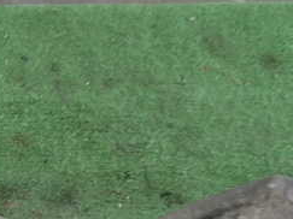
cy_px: 230
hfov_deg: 25.1
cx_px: -1
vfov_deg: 19.2
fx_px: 626
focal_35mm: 74
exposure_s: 1/30
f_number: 2.3
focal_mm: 5.4
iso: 200
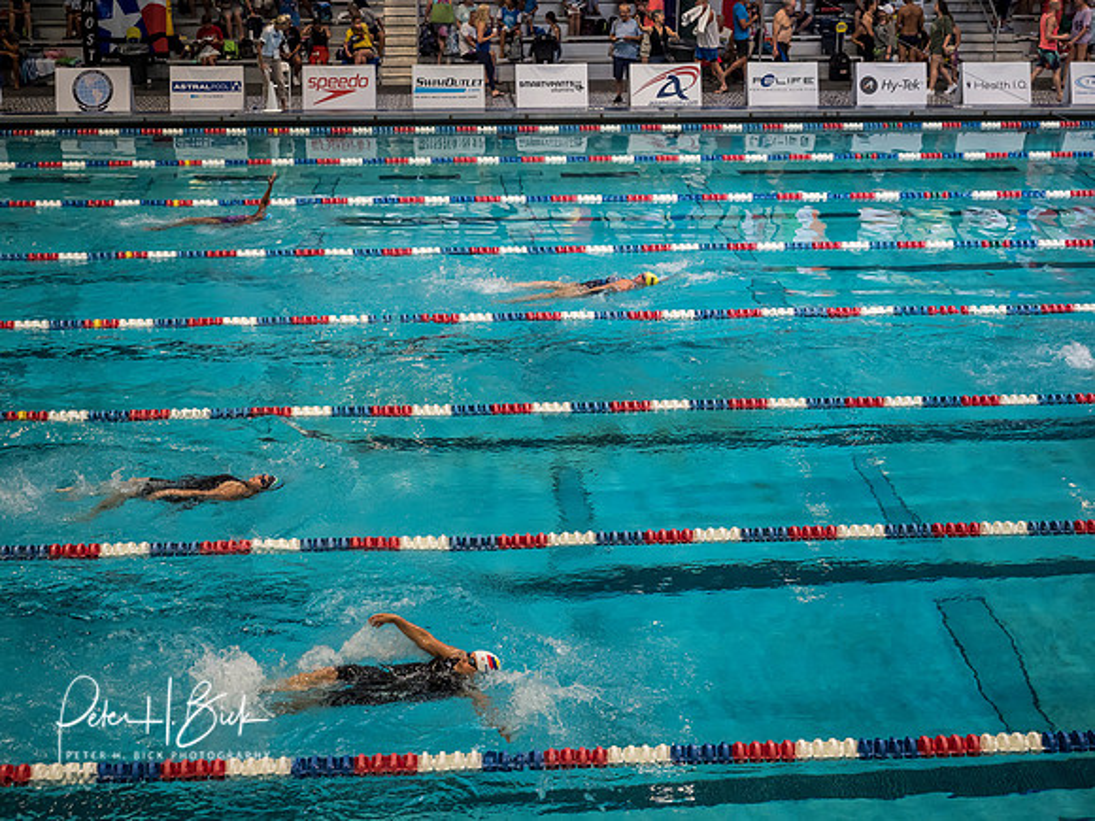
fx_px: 1708
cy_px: 410
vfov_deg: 27.0
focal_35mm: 54
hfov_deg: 35.5
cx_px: 548
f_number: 2.8
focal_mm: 27
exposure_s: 1/500
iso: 1250
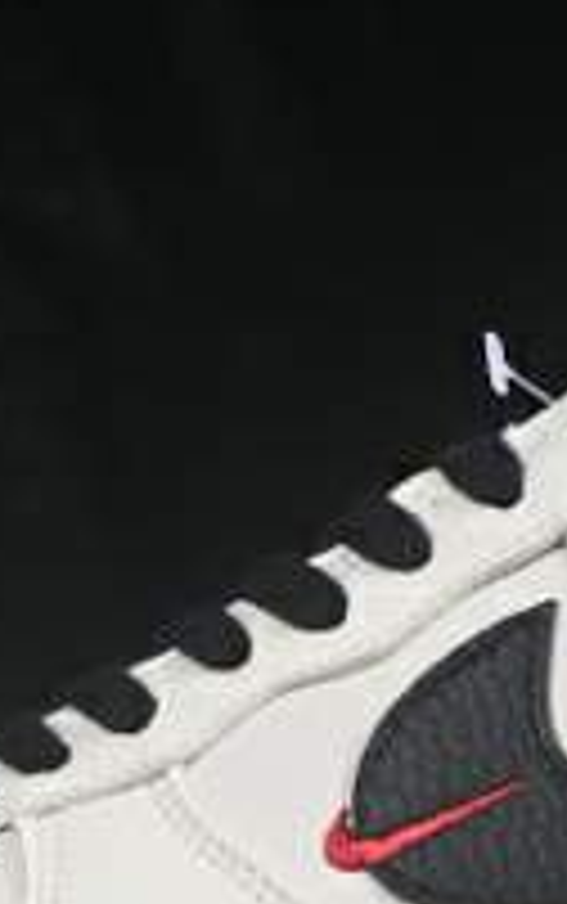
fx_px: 6834
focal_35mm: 277
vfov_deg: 7.6
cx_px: 495
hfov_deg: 4.7
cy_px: 670
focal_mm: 50
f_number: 8
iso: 160
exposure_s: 1/80
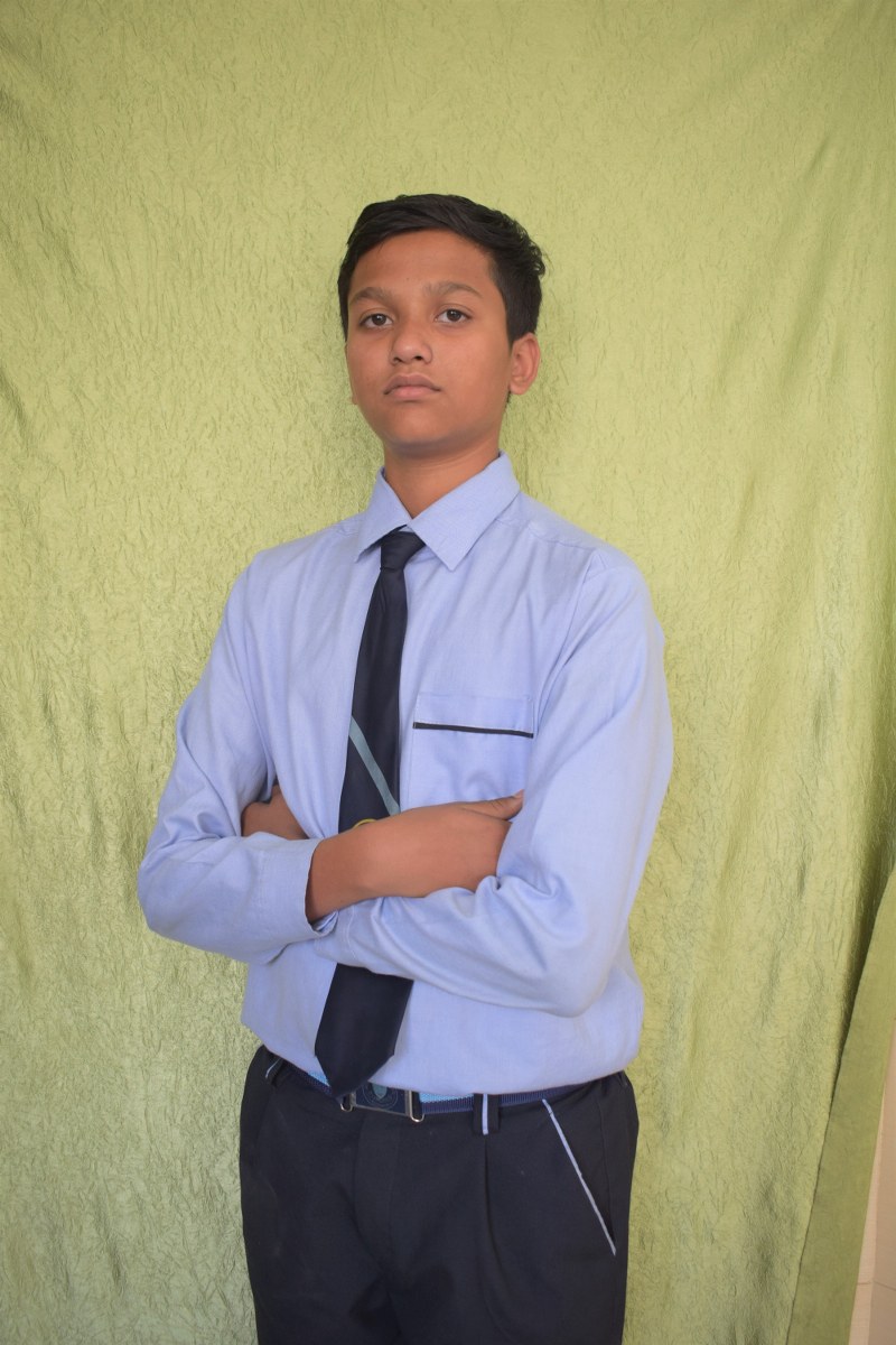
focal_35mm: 36
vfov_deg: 53.1
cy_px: 672
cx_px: 448
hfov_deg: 36.9
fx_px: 1344
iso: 400
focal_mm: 24
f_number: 4.5
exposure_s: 1/80
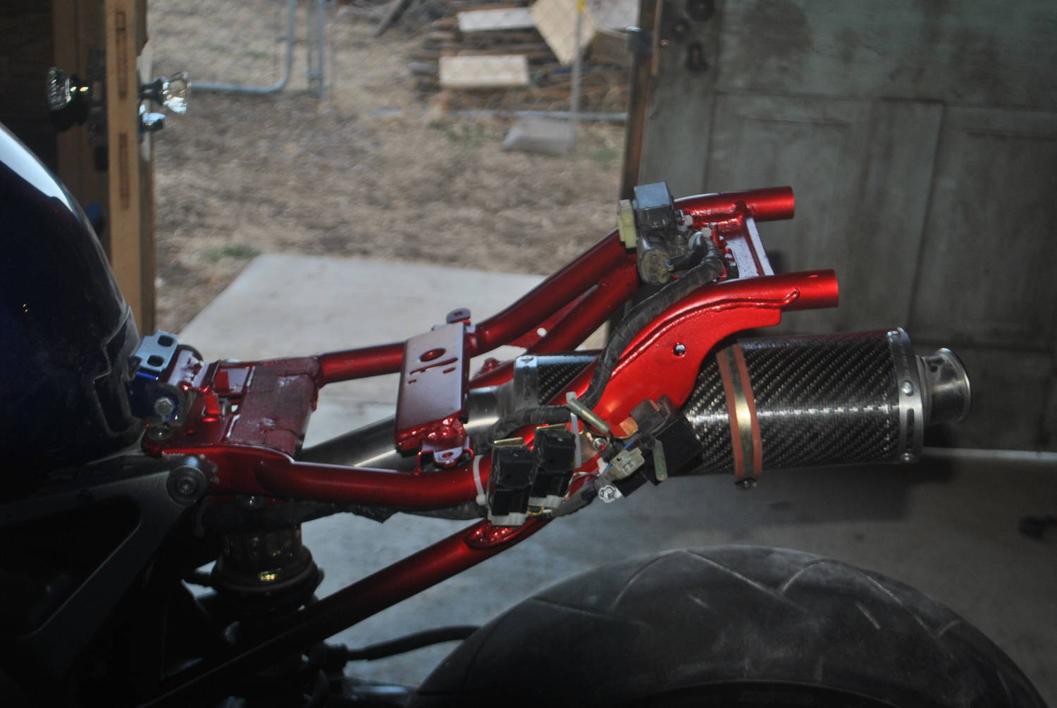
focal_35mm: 54
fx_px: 1587
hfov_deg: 36.8
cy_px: 354
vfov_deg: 25.1
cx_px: 528
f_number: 5
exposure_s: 1/60
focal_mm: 36
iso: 200
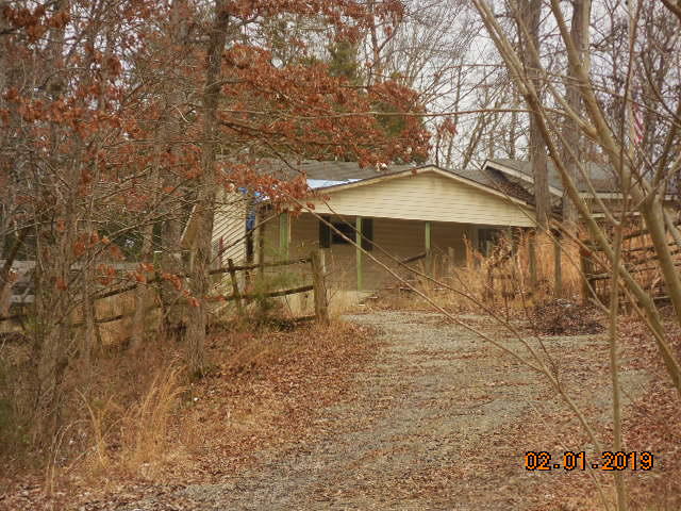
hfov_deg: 10.1
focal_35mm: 195
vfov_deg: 7.6
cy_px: 256
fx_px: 3836
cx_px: 340
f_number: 5.6
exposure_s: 1/160
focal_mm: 35.1
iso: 125
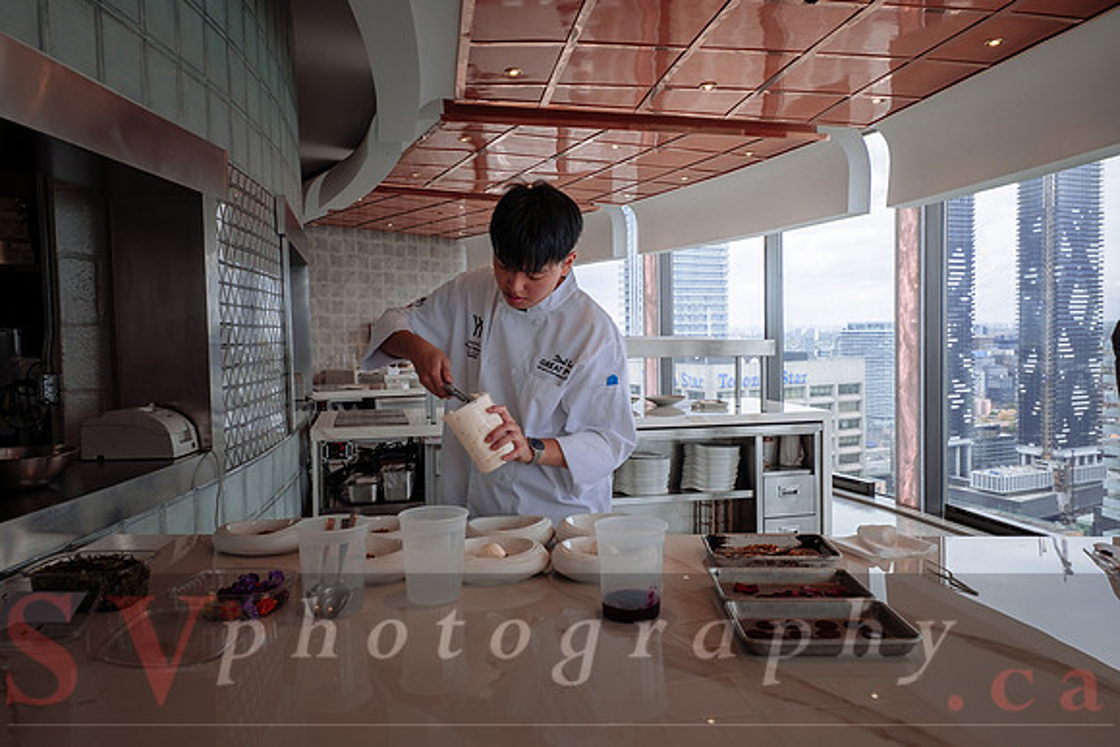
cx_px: 588
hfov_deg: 70.6
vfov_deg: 50.6
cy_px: 359
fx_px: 790
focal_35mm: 25
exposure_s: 1/320
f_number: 3.6
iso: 200
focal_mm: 16
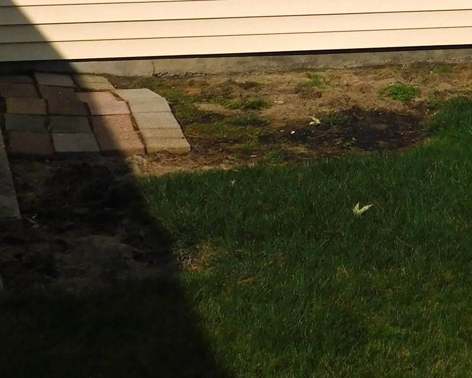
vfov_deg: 12.1
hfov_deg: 15.4
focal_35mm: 124
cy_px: -123
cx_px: 358
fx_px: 1733
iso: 125
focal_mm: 7.1
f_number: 7.2
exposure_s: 1/1500
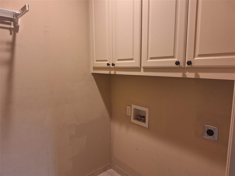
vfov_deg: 58.9
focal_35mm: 23
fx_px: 156
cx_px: 118
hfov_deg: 73.9
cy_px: 88
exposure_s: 1/40
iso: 200
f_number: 1.8
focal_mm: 5.54
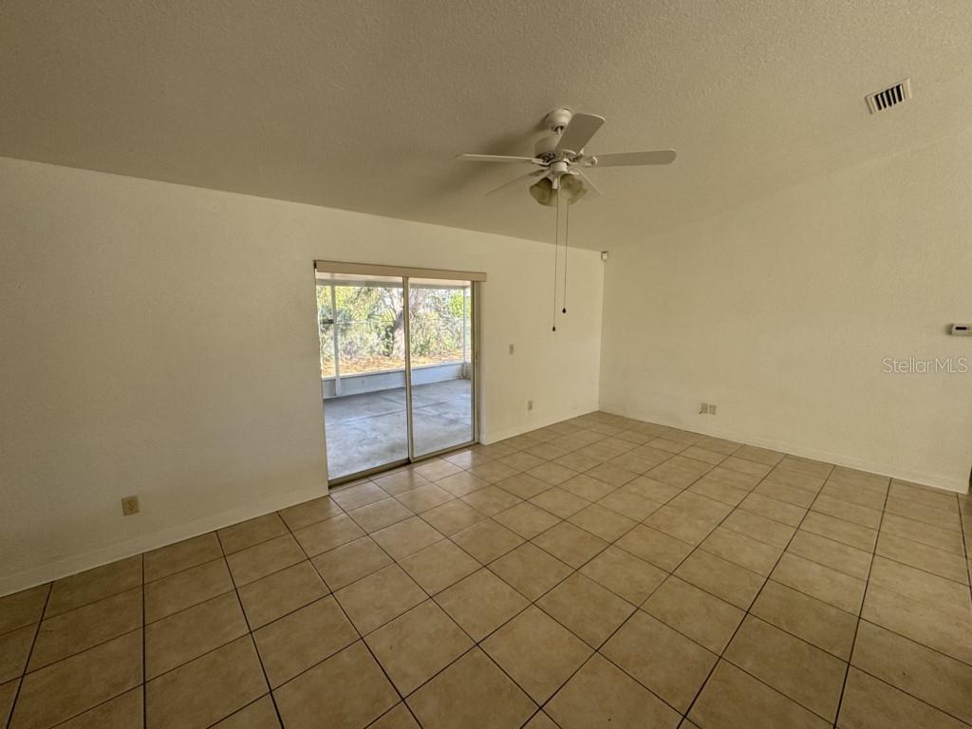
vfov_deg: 85.7
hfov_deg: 102.1
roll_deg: -0.7
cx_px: 486
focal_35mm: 14
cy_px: 364
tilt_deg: -6.3
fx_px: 393
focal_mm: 2.22
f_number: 2.2
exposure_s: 1/99
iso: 80
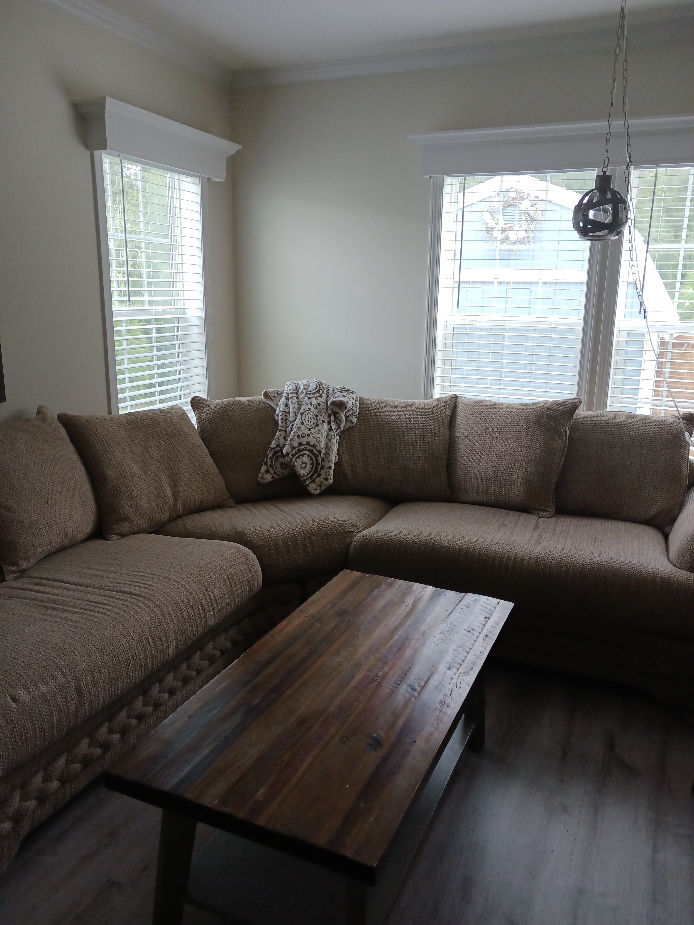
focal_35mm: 27
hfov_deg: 51.4
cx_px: 347
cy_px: 462
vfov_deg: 65.3
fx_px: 722
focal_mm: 4
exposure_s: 1/60
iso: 80
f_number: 1.8
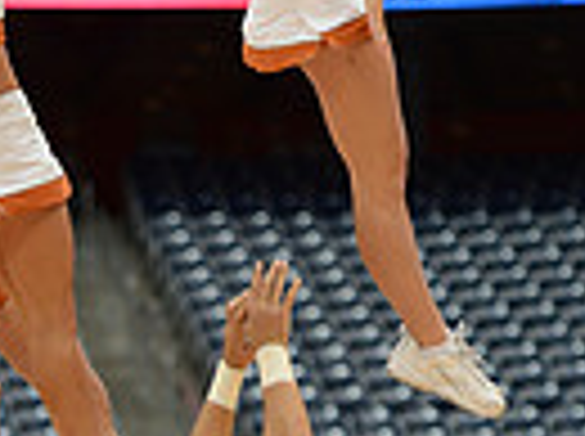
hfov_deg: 5.4
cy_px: 517
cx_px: 126
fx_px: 6191
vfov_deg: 4.0
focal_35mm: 367
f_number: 2.8
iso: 1250
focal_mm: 110
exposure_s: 1/1250
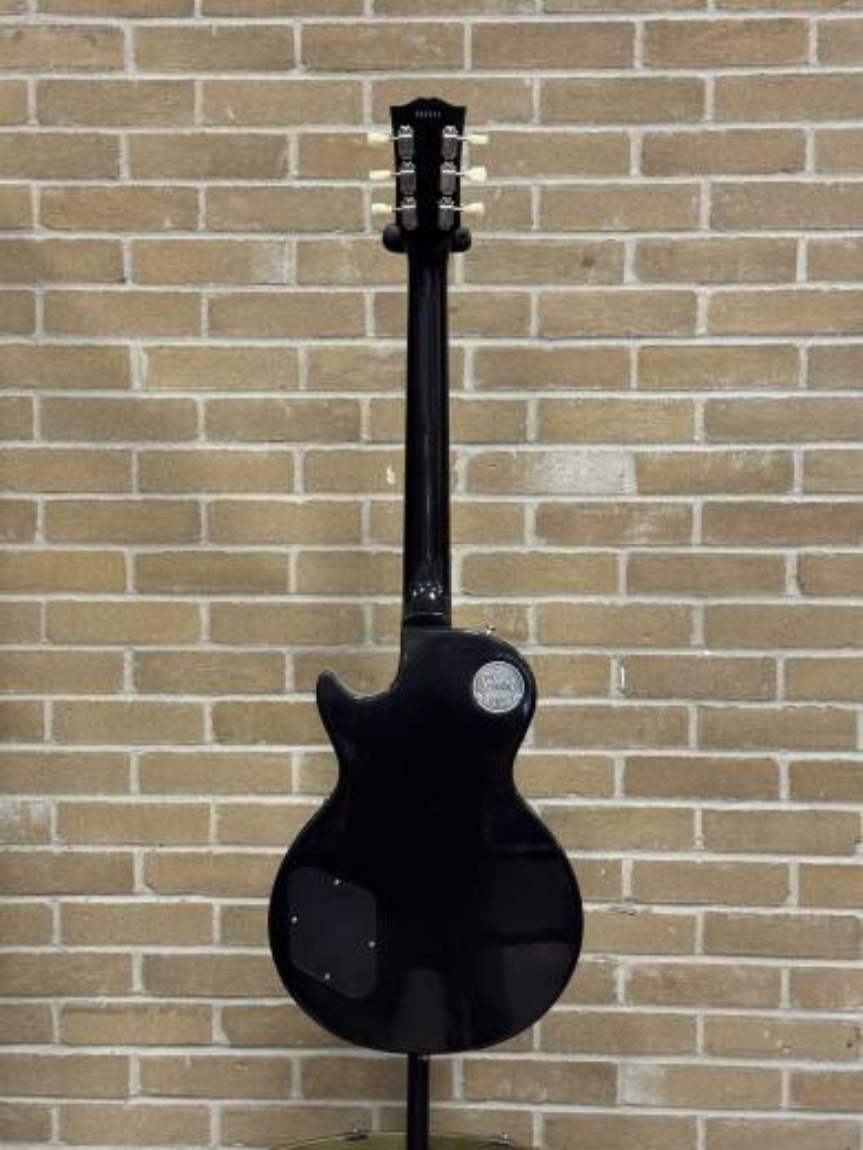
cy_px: 575
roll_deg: -1.0
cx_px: 432
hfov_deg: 30.3
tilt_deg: -2.9
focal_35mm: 48
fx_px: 1596
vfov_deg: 39.7
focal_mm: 6.76
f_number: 1.78
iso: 250
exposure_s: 1/40
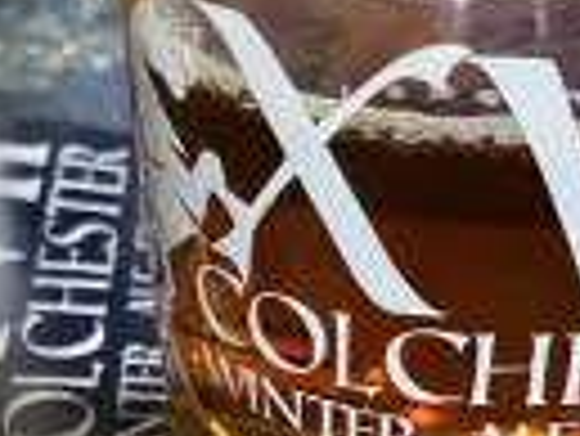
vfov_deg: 16.3
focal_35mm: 87
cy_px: 517
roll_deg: -1.1
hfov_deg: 22.5
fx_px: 1459
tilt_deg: -36.0
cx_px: 342
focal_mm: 3.99
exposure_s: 1/25
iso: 320
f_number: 1.8
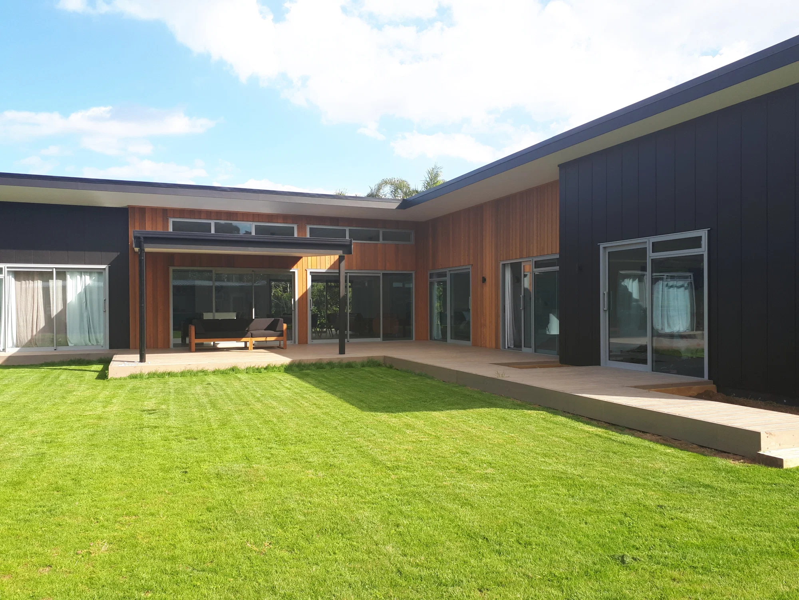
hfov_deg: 65.3
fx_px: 623
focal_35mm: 27
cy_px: 300
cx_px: 400
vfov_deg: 51.4
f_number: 1.9
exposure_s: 1/592
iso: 40
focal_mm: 3.6
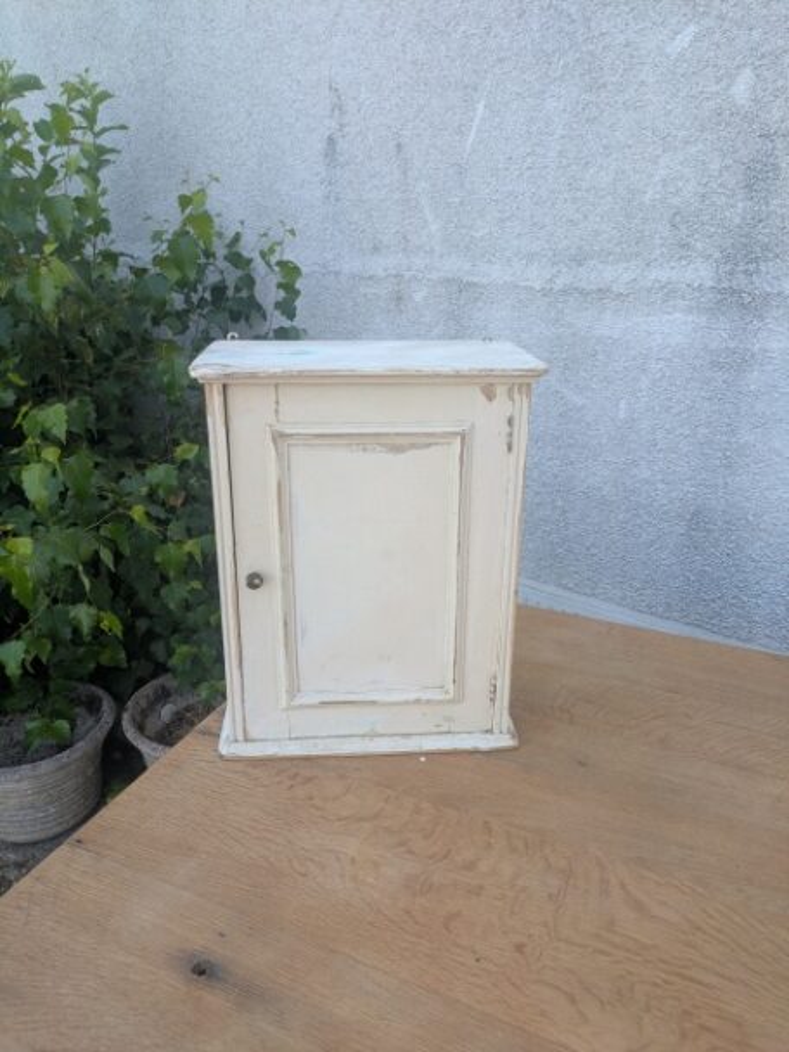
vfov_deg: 69.4
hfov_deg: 54.9
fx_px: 760
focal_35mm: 25
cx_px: 394
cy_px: 526
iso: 49
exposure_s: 1/326
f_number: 1.89
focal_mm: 5.43
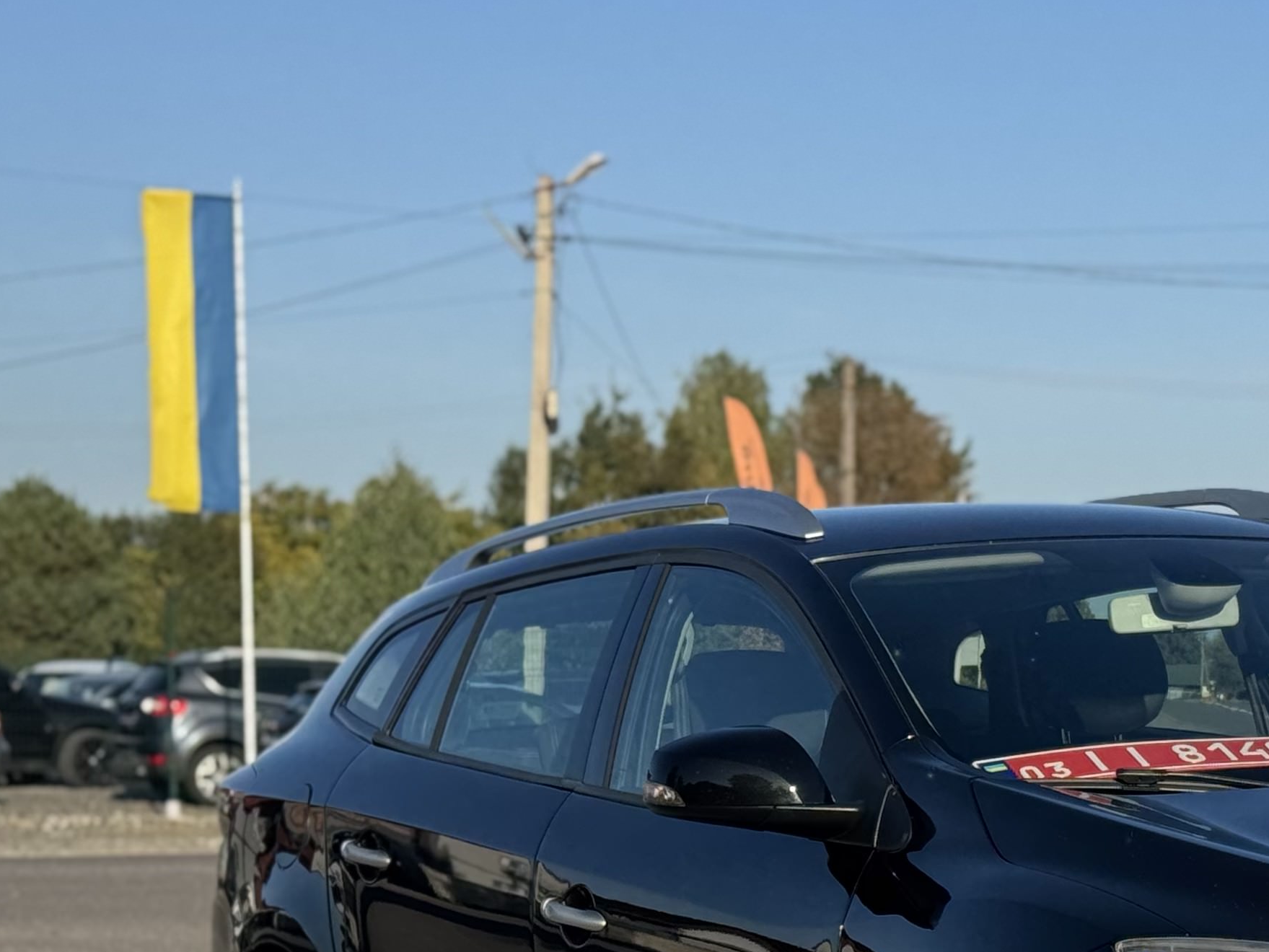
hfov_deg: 17.5
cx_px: 1208
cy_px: 905
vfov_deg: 13.3
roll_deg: -0.2
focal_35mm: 110
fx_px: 4033
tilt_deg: -2.8
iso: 64
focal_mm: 6.76
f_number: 1.78
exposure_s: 1/3096
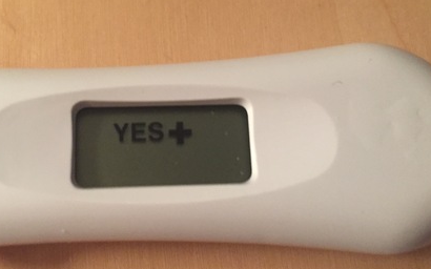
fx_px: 528
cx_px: 185
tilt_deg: -73.3
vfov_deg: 28.5
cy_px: 109
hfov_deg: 44.3
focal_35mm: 45
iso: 250
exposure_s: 1/17
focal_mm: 4.15
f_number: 2.2
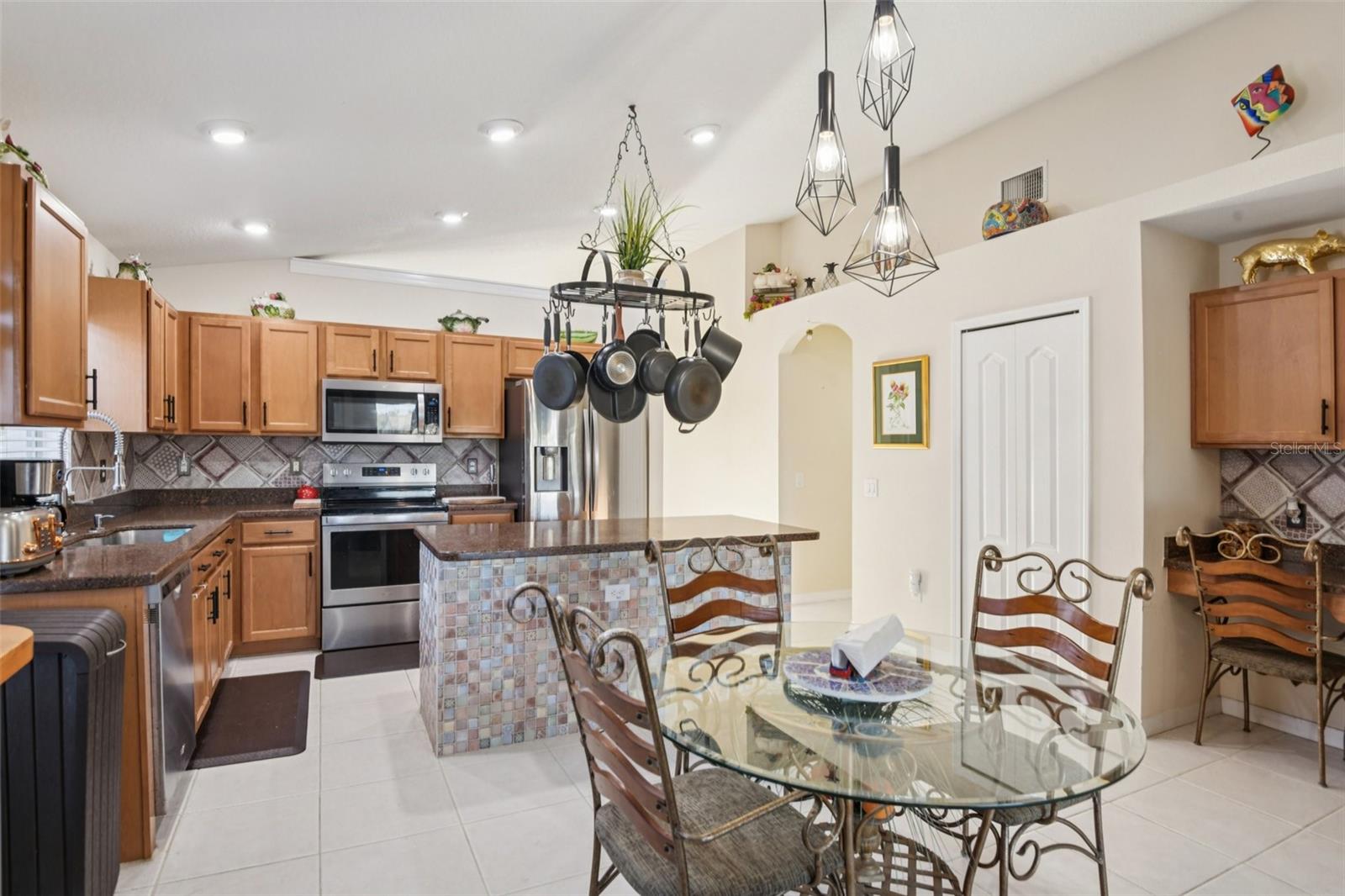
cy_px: 448
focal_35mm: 18
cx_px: 672
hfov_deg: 90.0
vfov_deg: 67.4
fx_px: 672
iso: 400
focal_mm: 18
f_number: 8
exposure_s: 1/15
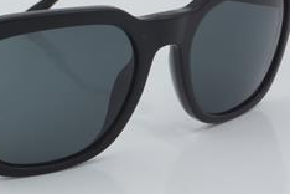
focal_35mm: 128
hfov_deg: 15.9
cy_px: 58
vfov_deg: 10.7
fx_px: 1031
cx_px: 55
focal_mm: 50
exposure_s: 1/4
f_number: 32
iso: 100
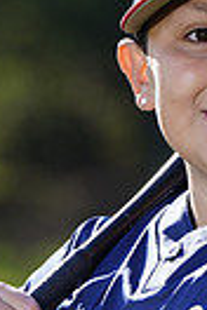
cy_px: 355
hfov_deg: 1.7
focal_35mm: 829
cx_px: 251
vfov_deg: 2.5
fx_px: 7150
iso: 100
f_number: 5
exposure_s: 1/250
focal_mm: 188
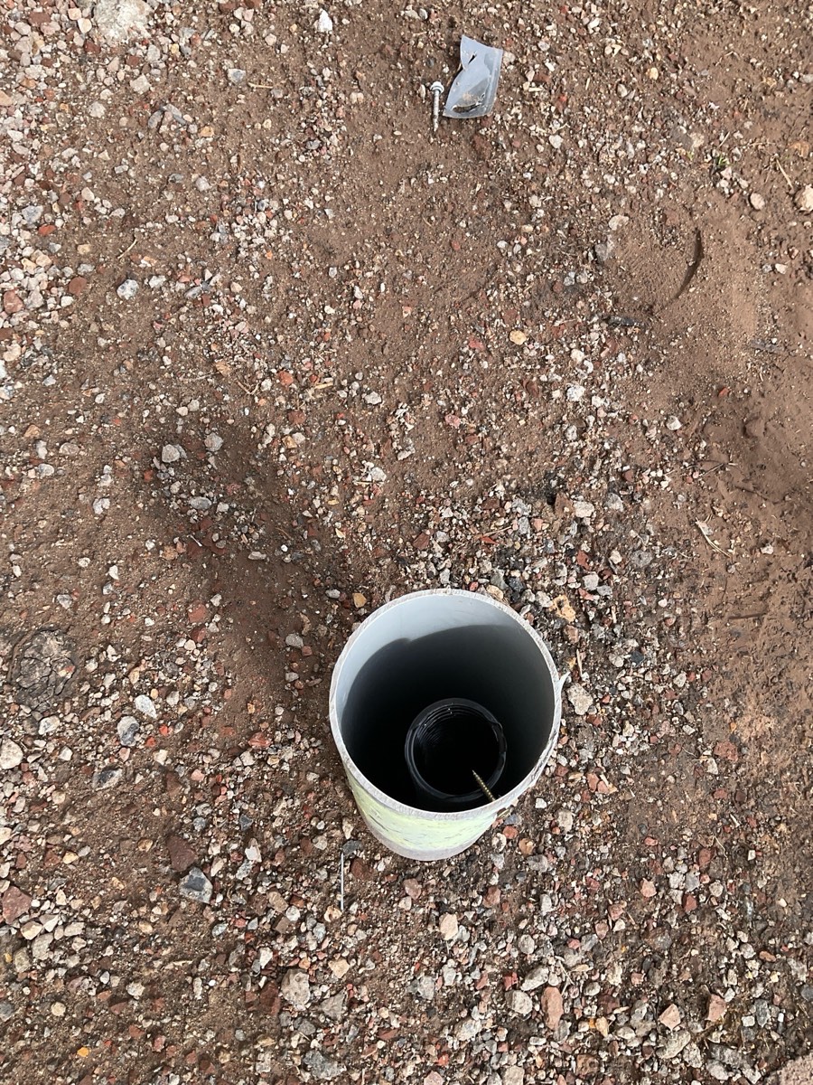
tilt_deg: -70.5
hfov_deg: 48.2
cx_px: 406
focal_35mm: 29
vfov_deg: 61.7
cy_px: 542
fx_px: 908
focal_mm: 3
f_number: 1.8
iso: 16
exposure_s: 1/394
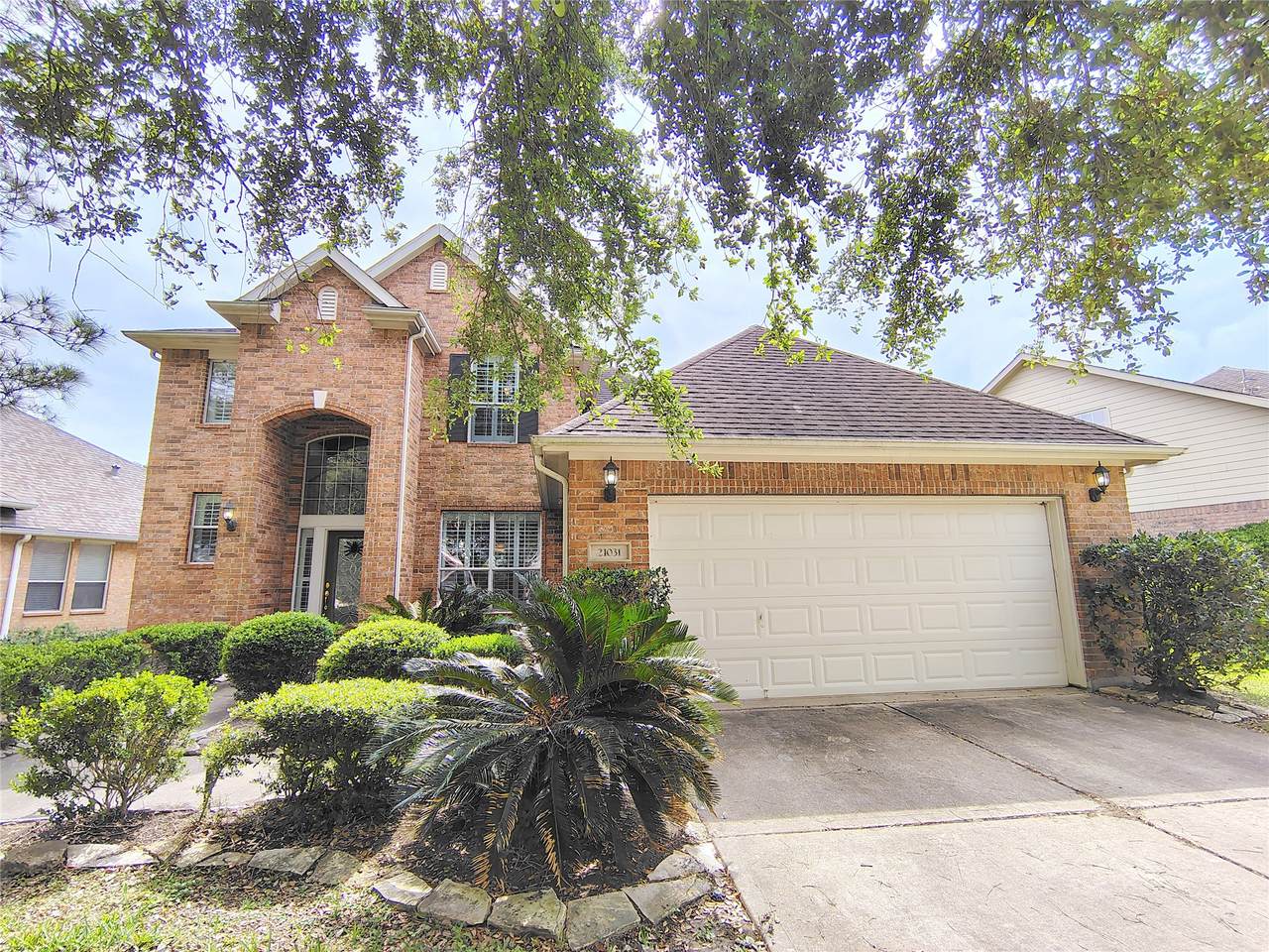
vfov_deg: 78.1
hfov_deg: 94.5
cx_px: 634
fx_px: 587
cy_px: 476
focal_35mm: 16
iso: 100
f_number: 2.2
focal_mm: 2.13
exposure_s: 1/164
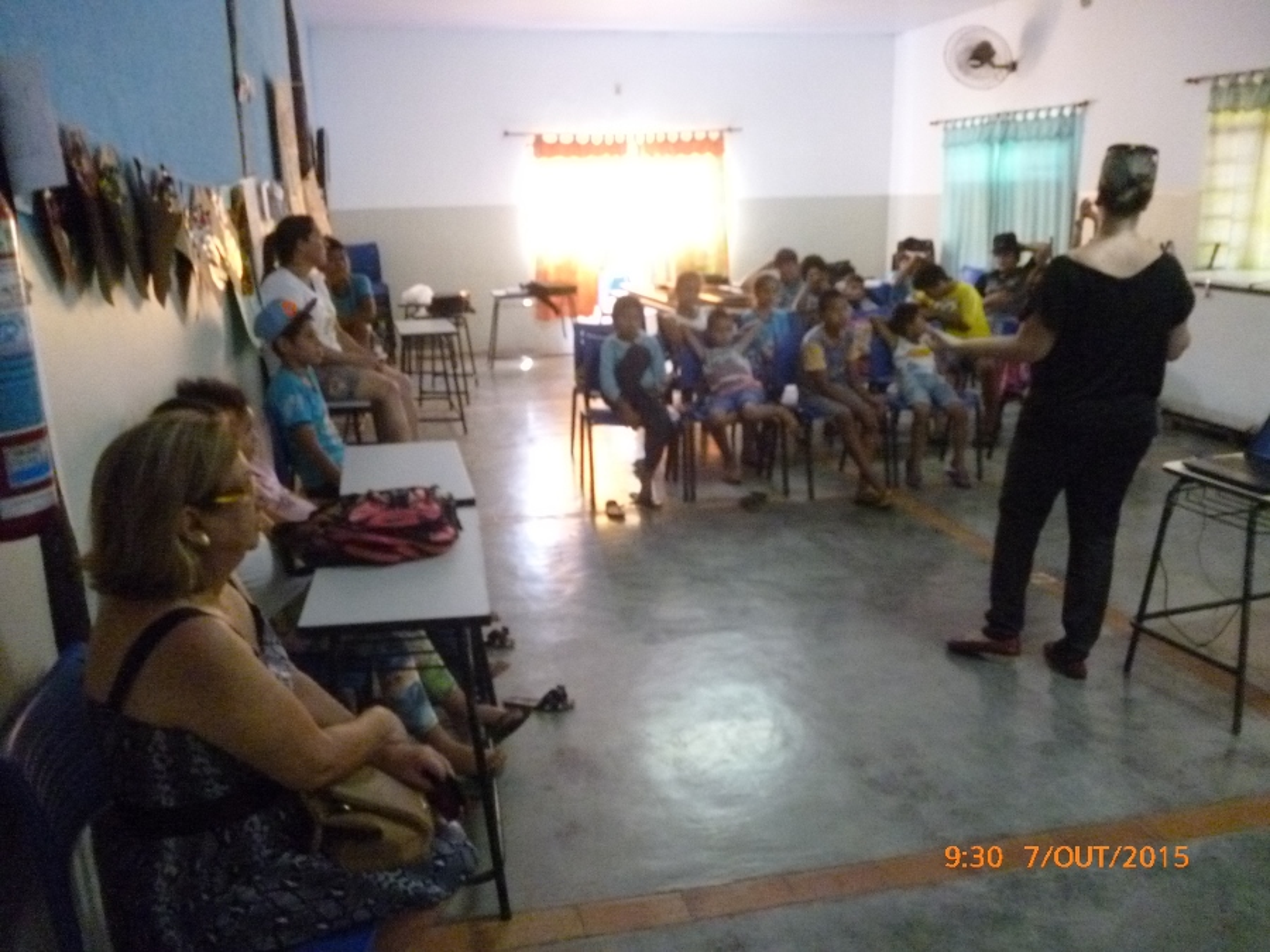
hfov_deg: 63.4
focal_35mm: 28
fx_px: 1027
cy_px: 476
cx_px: 635
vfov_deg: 49.7
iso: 800
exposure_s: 1/30
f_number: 3.1
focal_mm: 5
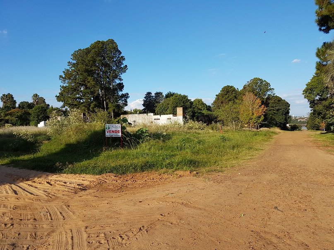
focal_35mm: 26
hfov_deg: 67.3
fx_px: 251
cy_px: 125
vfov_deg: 53.1
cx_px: 167
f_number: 1.7
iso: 40
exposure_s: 1/1772
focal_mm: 4.2
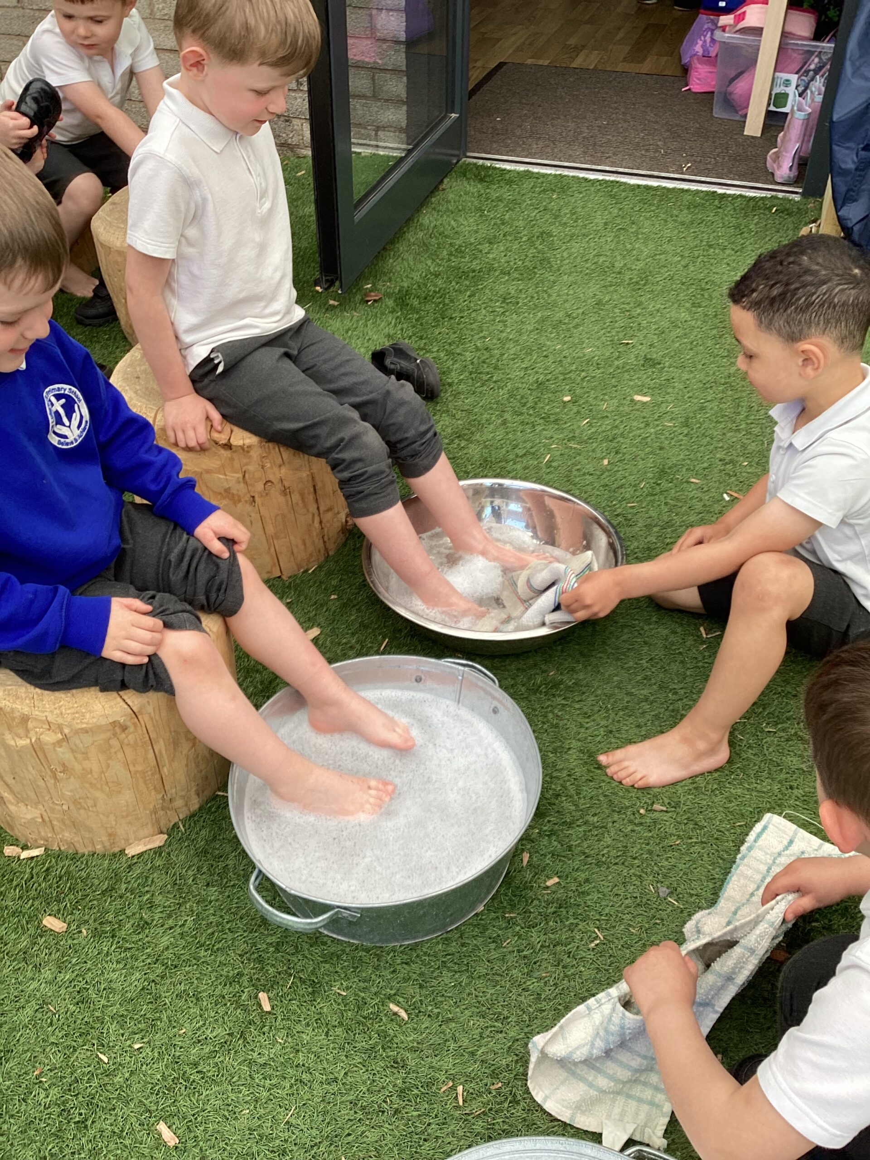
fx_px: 1039
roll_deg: -0.9
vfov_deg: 58.4
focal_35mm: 31
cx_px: 435
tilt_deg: -40.7
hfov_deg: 45.4
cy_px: 580
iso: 25
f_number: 2.4
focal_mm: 3.3
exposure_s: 1/186
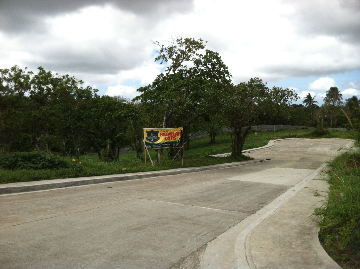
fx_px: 363
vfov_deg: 40.6
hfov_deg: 52.7
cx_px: 180
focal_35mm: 35
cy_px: 134
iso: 80
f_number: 2.8
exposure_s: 1/732
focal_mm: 3.85
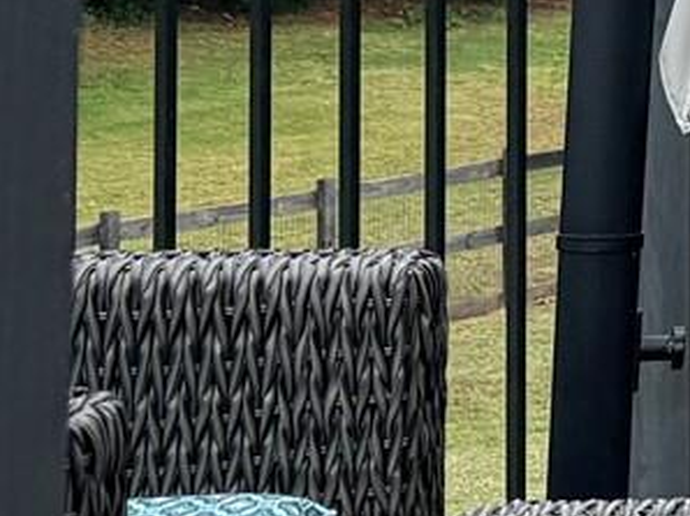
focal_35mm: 165
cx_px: 1811
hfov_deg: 10.0
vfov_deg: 8.7
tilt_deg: +3.3
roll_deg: -0.3
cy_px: -359
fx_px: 3286
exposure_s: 1/2110
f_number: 1.78
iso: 80
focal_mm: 6.76
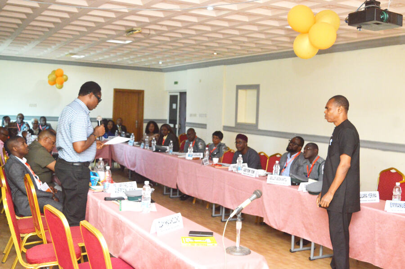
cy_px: 134
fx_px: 472
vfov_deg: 31.8
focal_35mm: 42
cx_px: 202
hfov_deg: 46.4
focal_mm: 28
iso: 1600
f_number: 5
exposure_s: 1/200
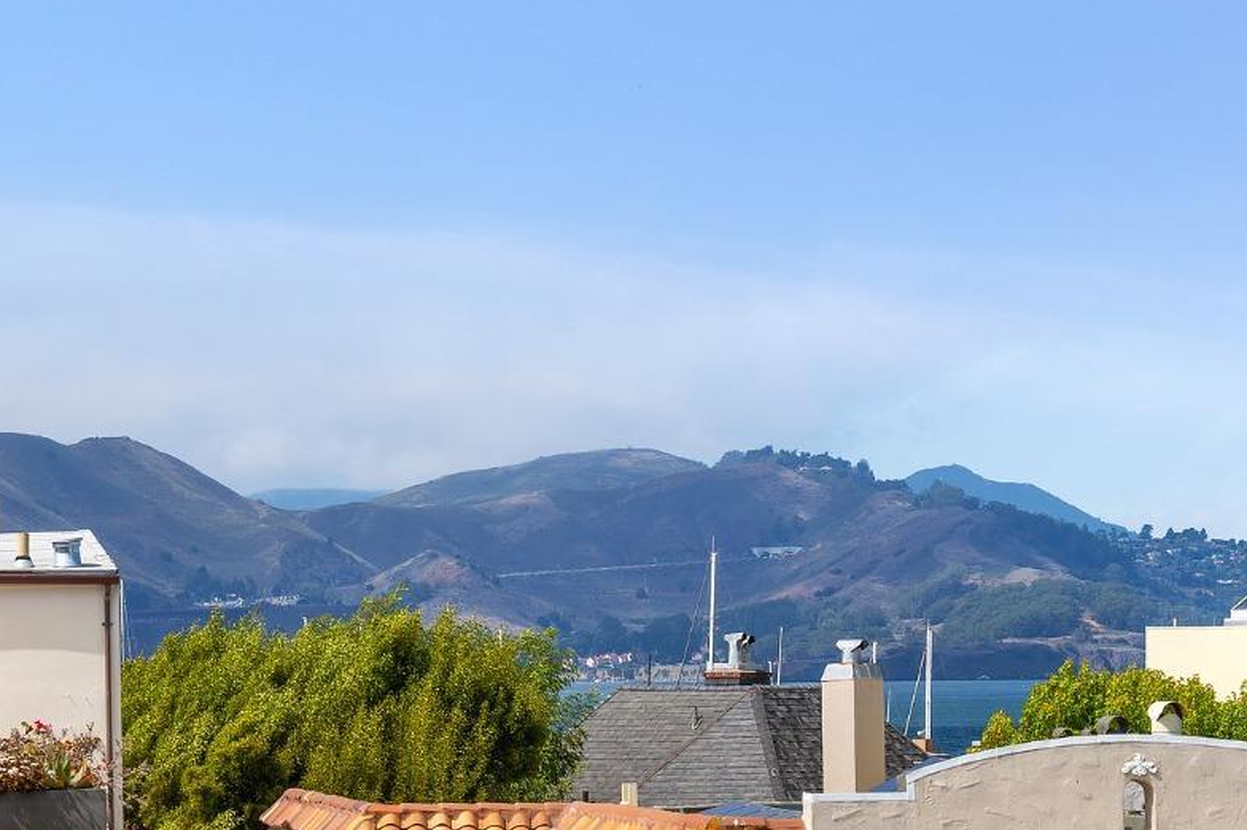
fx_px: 4639
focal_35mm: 134
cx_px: 752
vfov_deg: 10.2
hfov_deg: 15.3
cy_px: 646
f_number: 8
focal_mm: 70
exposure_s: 1/800
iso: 200
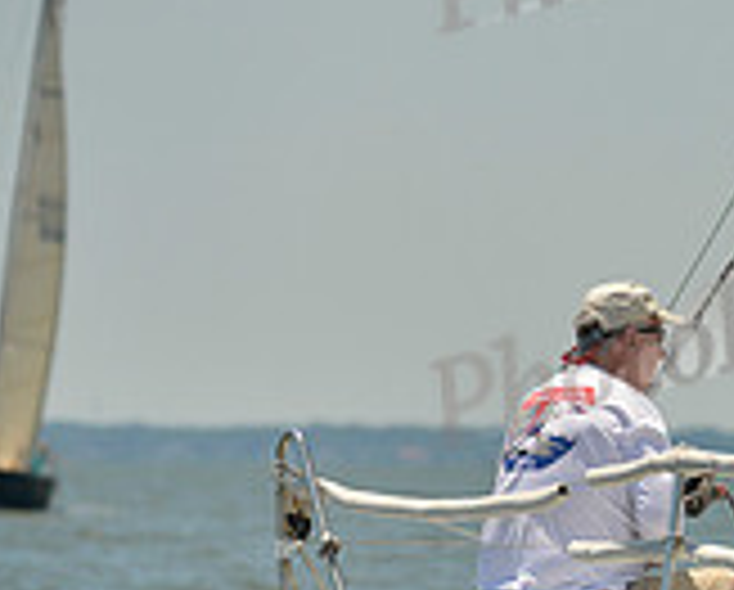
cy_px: 502
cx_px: 1301
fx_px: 14516
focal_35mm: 667
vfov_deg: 2.3
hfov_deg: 2.9
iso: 200
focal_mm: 200
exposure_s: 1/1600
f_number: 5
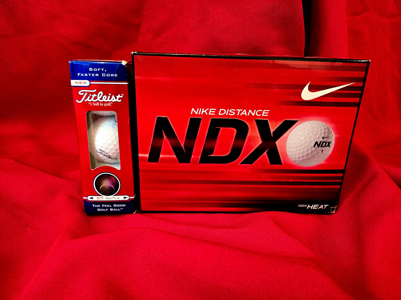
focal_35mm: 23
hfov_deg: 73.9
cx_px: 200
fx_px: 266
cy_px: 150
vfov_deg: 58.9
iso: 800
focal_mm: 5.4
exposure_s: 1/120
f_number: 1.8
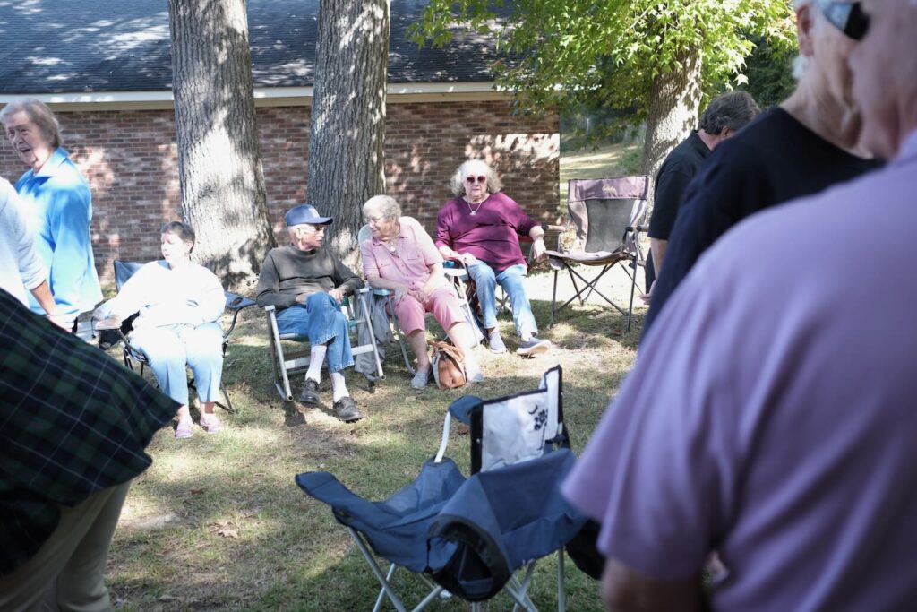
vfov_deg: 37.9
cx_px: 458
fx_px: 892
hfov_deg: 54.4
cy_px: 306
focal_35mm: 35
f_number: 2.8
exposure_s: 1/200
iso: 160
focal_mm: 23
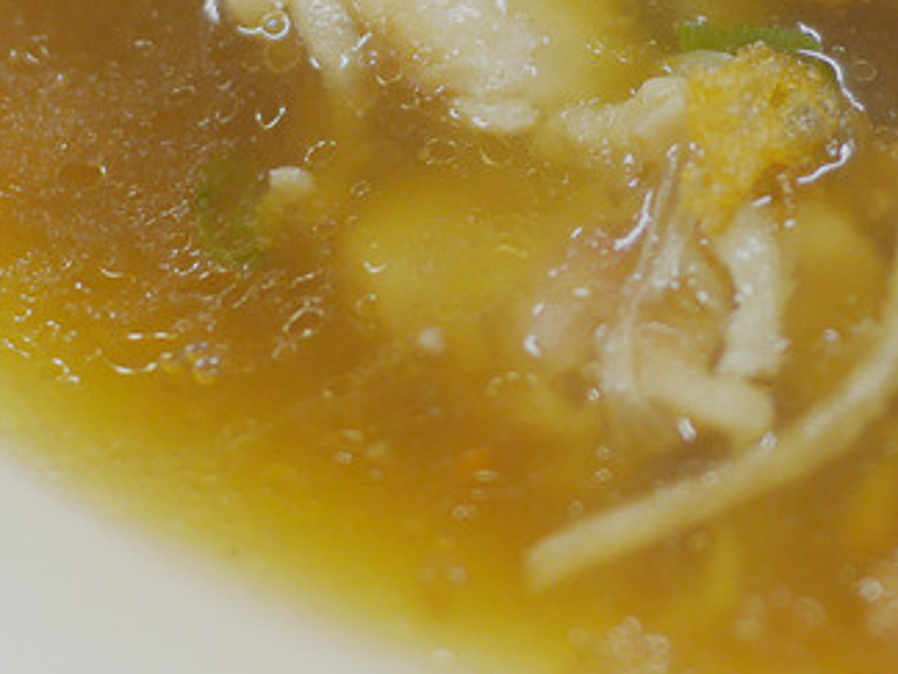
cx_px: 732
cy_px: -51
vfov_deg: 14.2
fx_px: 2646
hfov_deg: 19.1
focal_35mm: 102
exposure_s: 1/60
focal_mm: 15
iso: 320
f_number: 1.7
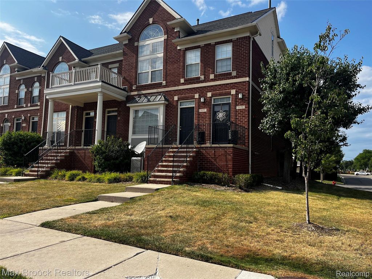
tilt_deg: +5.6
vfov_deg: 53.1
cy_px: 140
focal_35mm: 26
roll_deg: -1.1
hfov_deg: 67.3
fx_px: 279
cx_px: 186
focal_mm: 5.1
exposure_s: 1/2222
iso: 50
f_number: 1.6
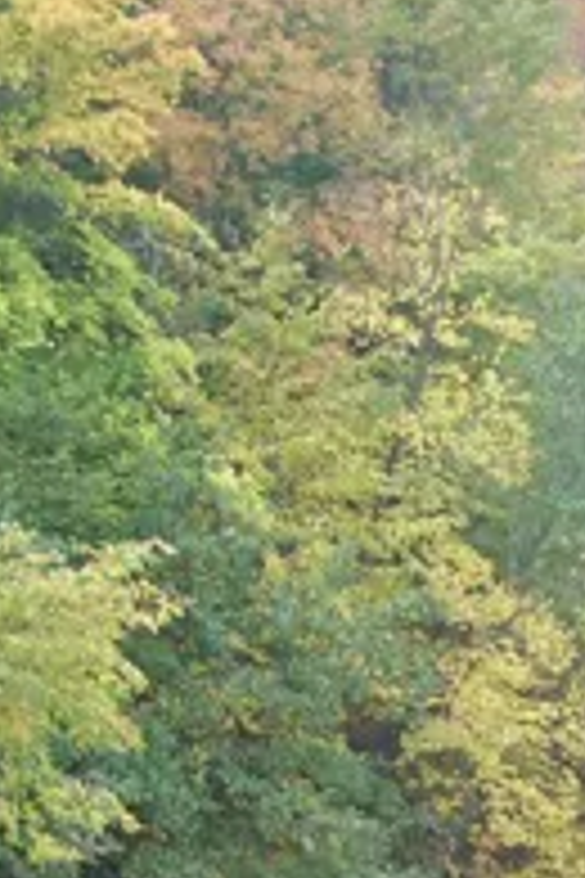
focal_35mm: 101
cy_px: 833
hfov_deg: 13.6
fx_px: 2462
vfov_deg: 19.7
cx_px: 302
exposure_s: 1/120
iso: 64
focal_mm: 6.2
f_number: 2.8
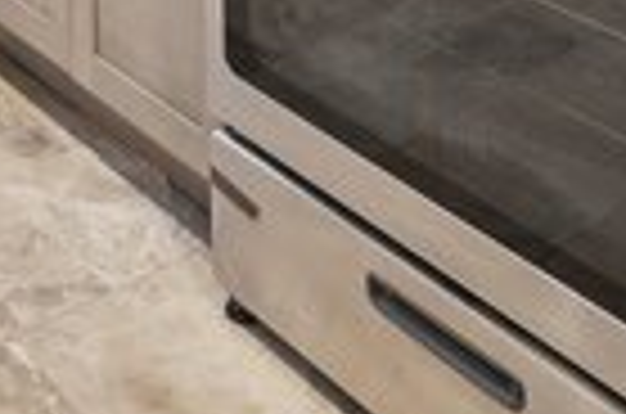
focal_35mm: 76
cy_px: -621
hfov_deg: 25.3
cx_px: -9
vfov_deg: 12.9
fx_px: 1319
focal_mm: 14
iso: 400
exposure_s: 1/8
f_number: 8
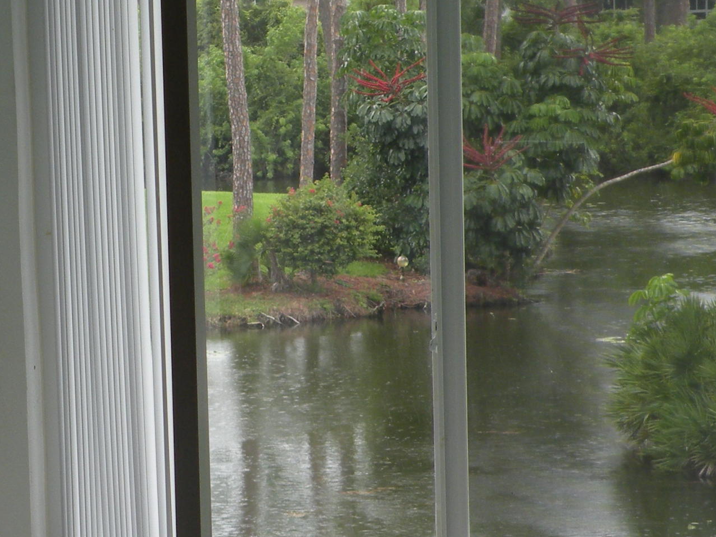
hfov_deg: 12.5
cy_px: 424
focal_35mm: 158
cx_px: 213
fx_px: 3268
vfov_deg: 9.4
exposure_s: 1/117
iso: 64
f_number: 3.5
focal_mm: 11.9
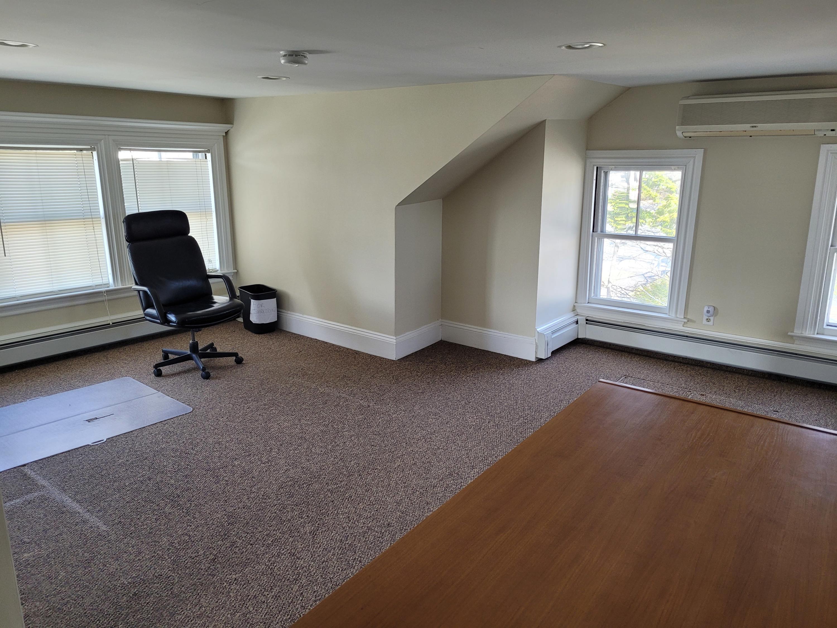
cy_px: 314
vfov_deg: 53.1
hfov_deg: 67.3
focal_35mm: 26
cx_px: 418
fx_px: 629
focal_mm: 5.4
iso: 200
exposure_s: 1/119
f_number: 1.8
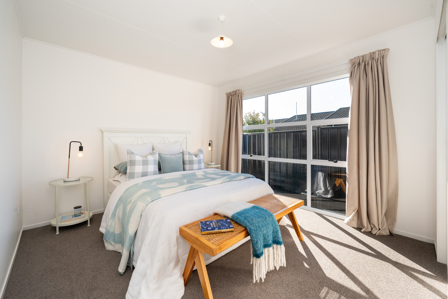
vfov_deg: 77.3
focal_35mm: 15
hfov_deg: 100.4
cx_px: 224
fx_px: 187
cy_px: 150
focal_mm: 15
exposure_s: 1/200
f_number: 8
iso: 320
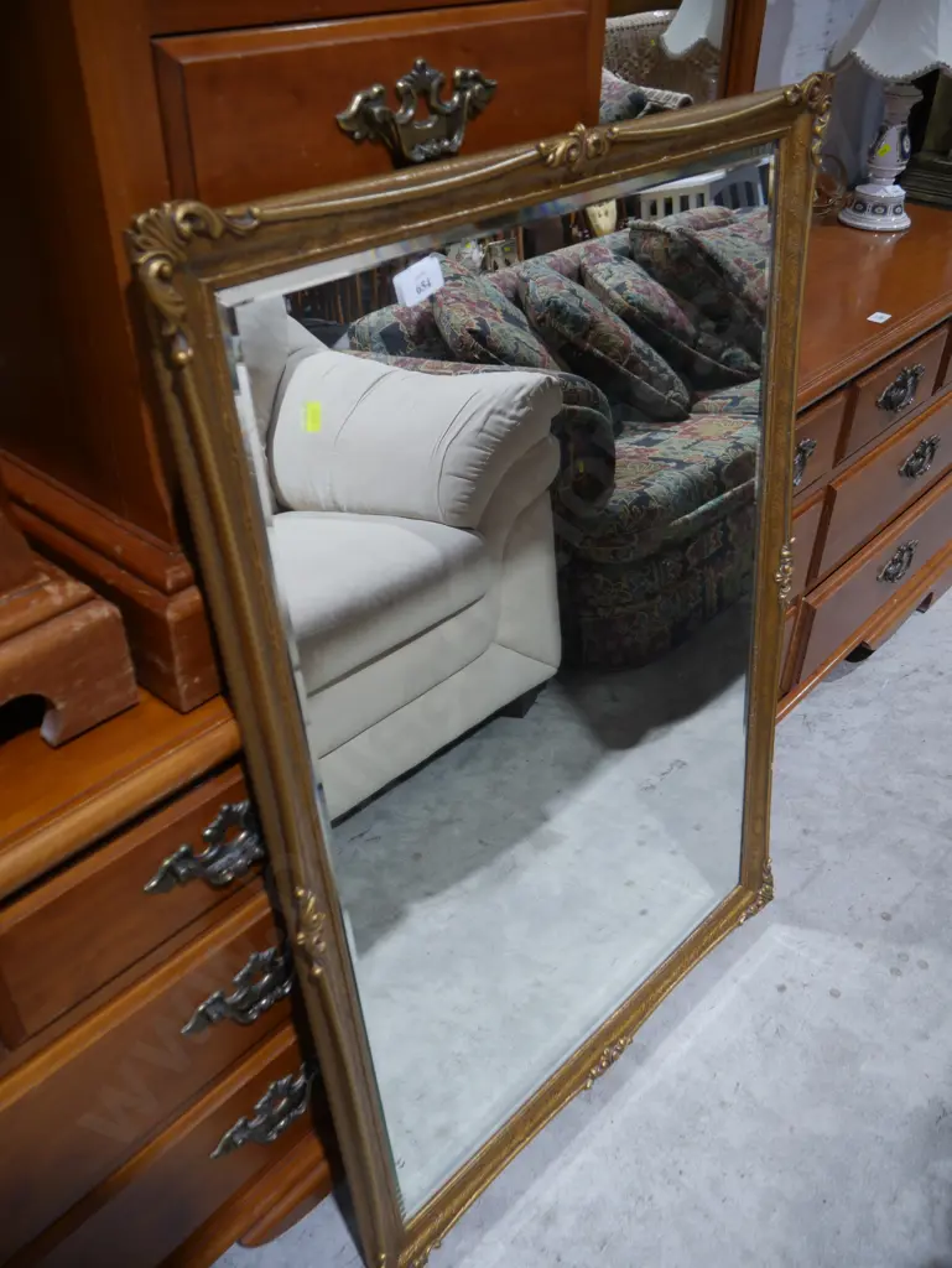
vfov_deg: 63.4
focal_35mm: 28
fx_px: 1026
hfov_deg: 49.8
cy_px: 634
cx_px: 476
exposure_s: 1/60
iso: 250
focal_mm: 14
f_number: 3.5
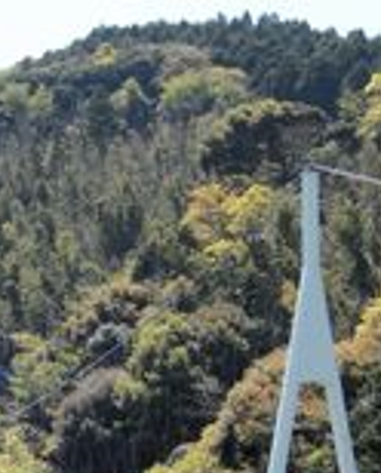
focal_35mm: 139
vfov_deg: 13.7
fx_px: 1952
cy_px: 436
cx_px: 40
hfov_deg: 11.1
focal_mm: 11.8
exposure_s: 1/200
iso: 80
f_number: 5
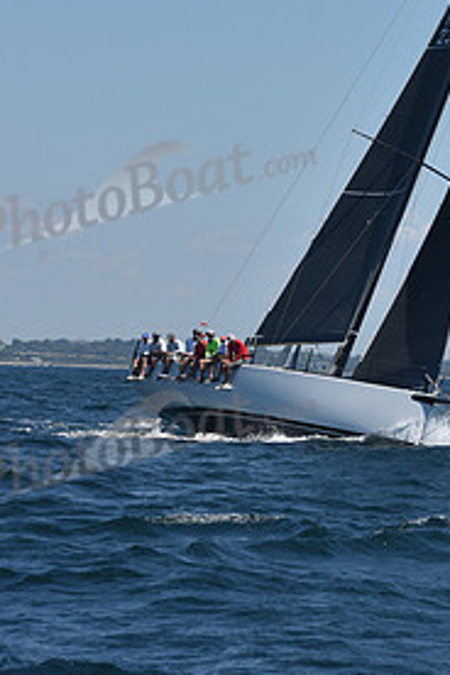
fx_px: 3937
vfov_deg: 9.7
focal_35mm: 210
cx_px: 444
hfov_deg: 6.5
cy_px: 32
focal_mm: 100
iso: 200
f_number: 8
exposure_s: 1/1000
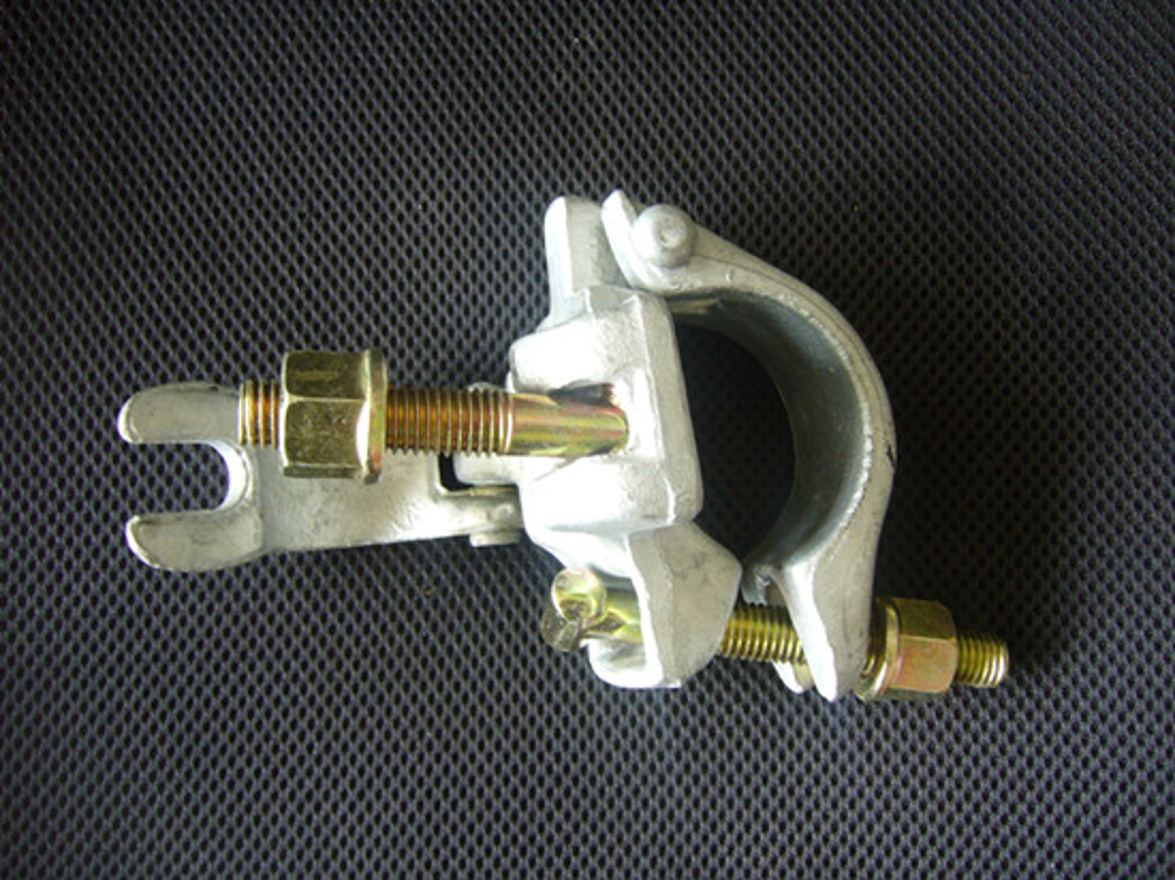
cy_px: 440
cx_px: 588
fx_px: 1188
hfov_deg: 52.6
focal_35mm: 35
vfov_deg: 40.7
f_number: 2.8
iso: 100
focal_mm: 5.8
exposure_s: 1/30
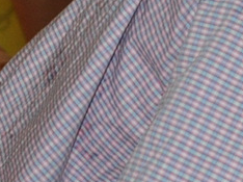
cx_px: 462
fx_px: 1452
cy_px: 122
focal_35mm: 207
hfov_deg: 9.1
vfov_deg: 7.2
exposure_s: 1/60
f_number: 4
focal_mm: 24
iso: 800
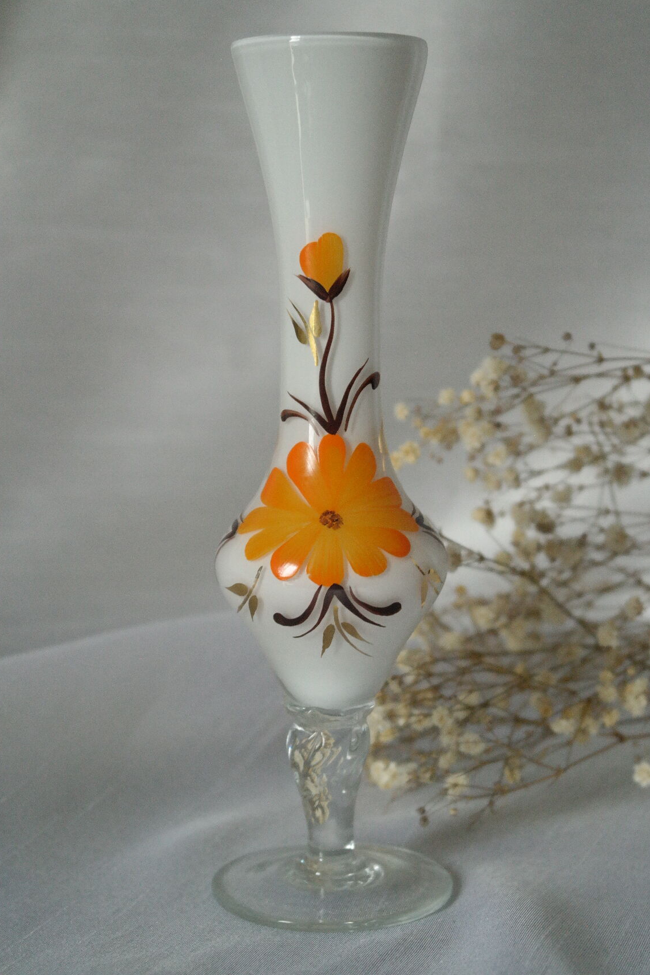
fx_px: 1895
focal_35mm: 70
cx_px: 323
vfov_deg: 28.8
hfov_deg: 19.5
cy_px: 481
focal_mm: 45
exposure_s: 1/30
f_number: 5.6
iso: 1600
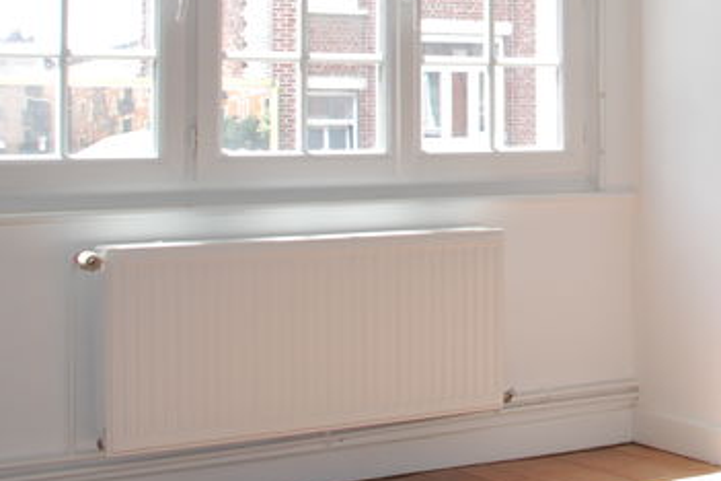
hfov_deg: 24.5
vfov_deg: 17.4
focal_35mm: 77
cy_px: 30
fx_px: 1542
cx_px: 795
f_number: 3.5
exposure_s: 1/100
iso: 100
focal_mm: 18
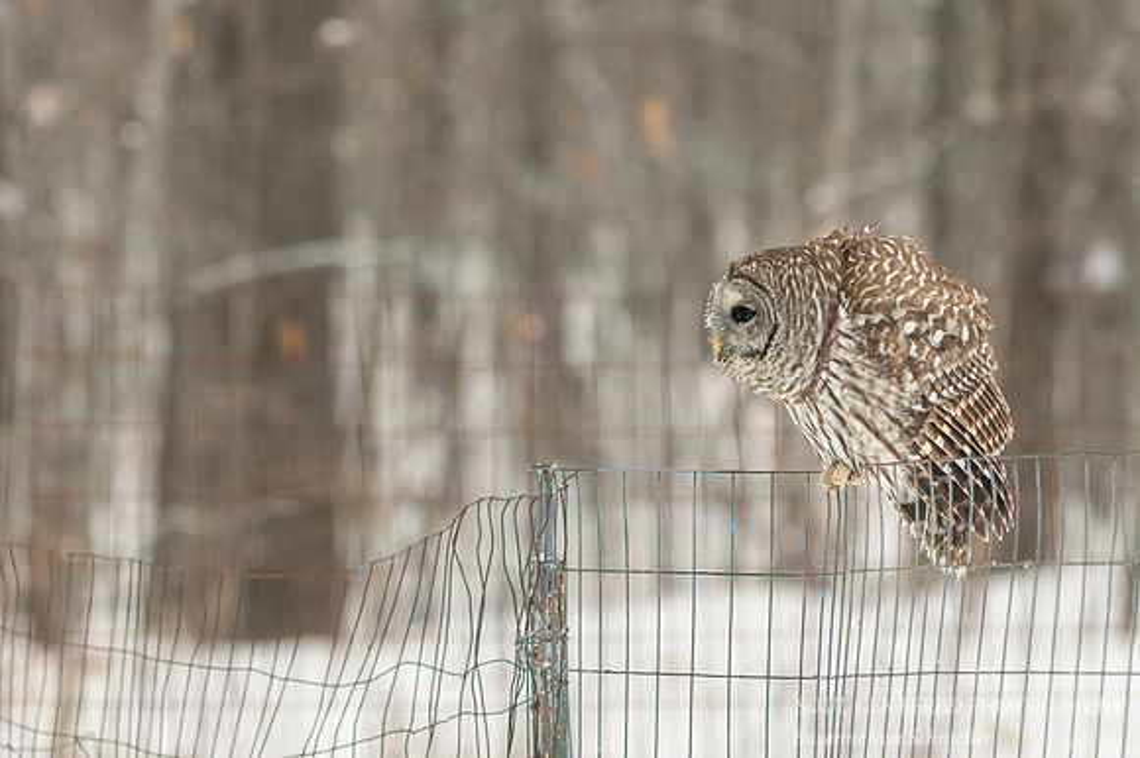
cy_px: 424
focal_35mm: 356
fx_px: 11272
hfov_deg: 5.8
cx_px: 503
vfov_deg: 3.9
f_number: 5
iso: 800
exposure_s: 1/1250
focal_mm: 200
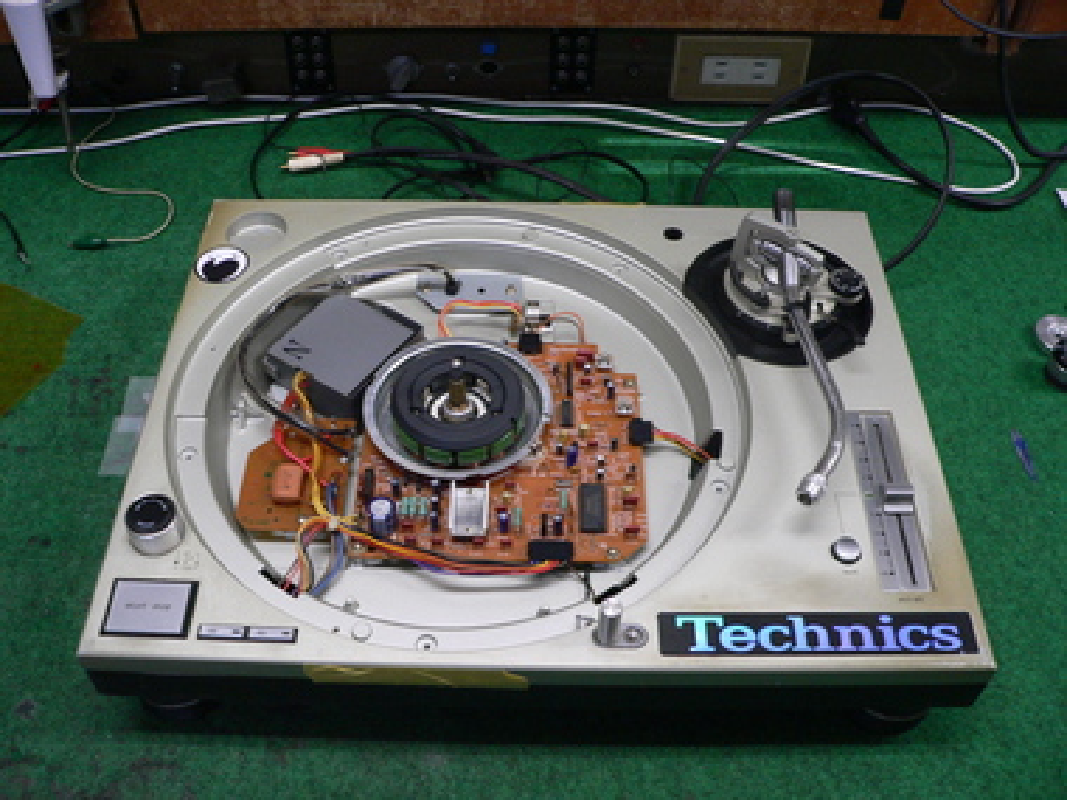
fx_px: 1110
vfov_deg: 39.7
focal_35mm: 36
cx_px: 534
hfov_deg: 51.4
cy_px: 400
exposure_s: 1/30
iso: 200
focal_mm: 6
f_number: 2.8
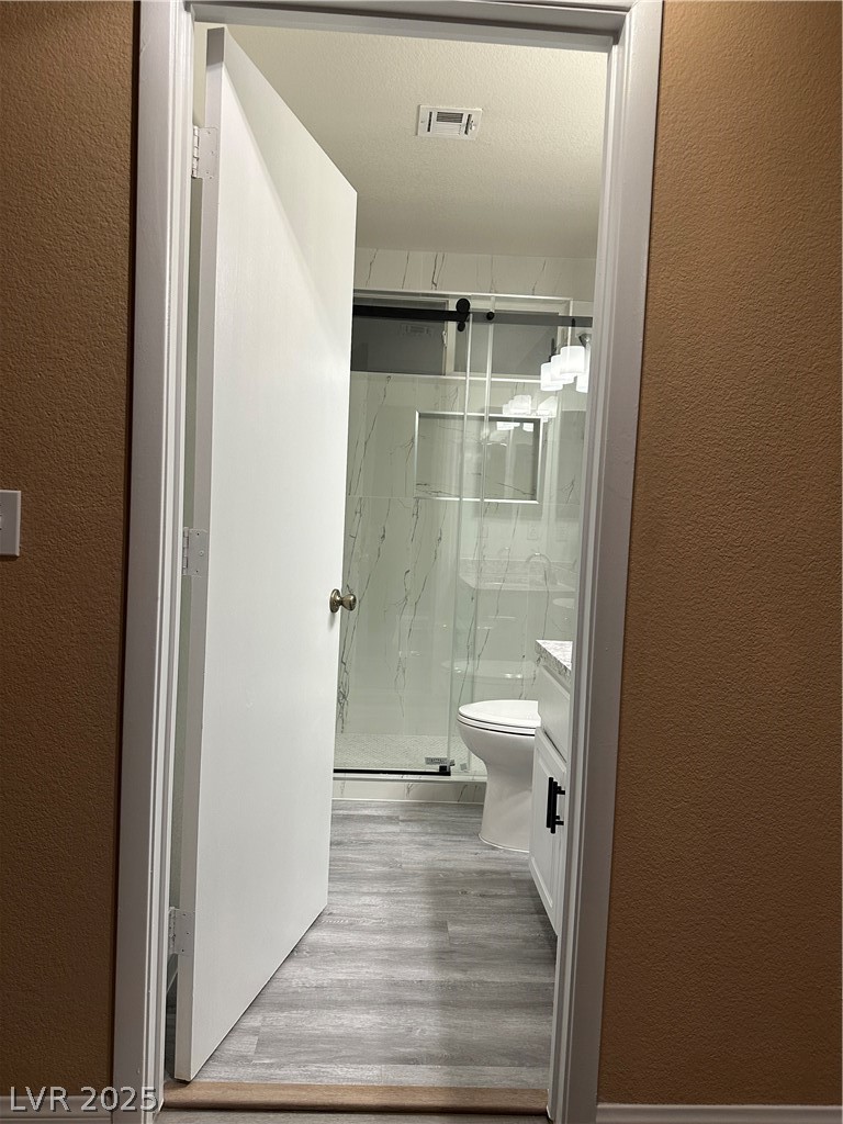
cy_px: 562
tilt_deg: -2.3
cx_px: 422
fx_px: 779
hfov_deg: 56.8
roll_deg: -3.7
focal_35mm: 24
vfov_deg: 71.6
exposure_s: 1/120
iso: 200
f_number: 1.78
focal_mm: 6.86
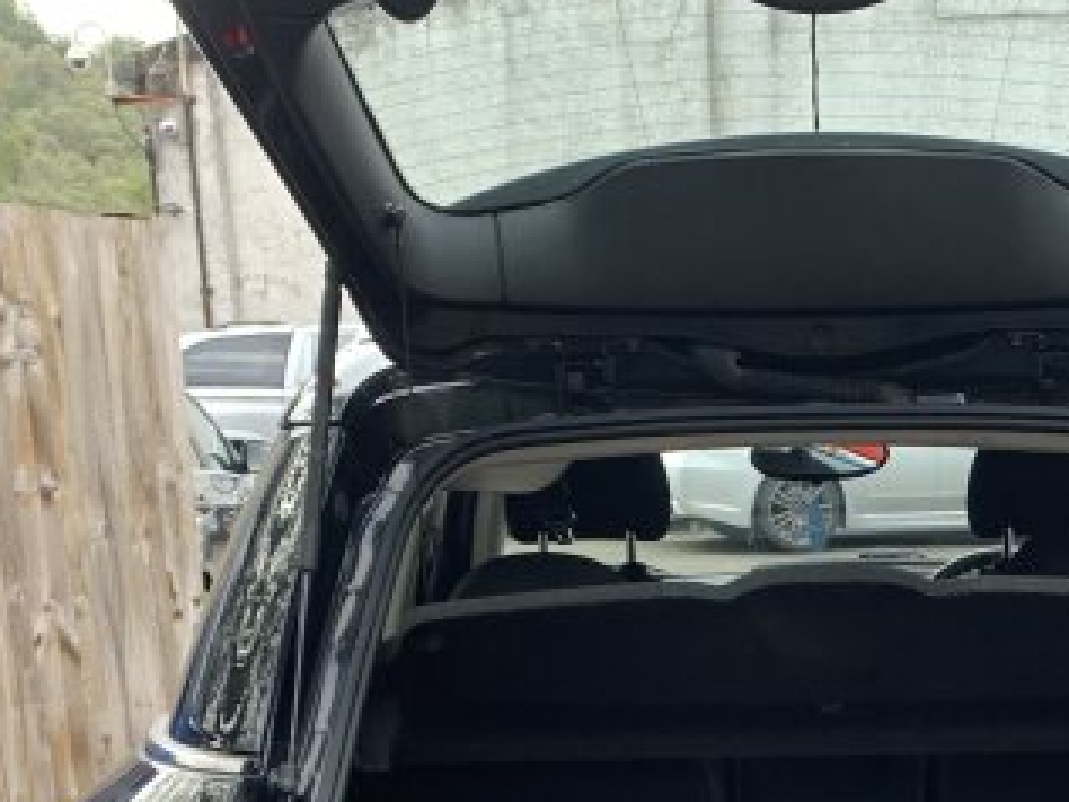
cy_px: 1118
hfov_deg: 25.8
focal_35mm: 74
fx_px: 2285
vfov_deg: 18.2
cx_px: 883
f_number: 1.8
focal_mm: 4.25
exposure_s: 1/122
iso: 32
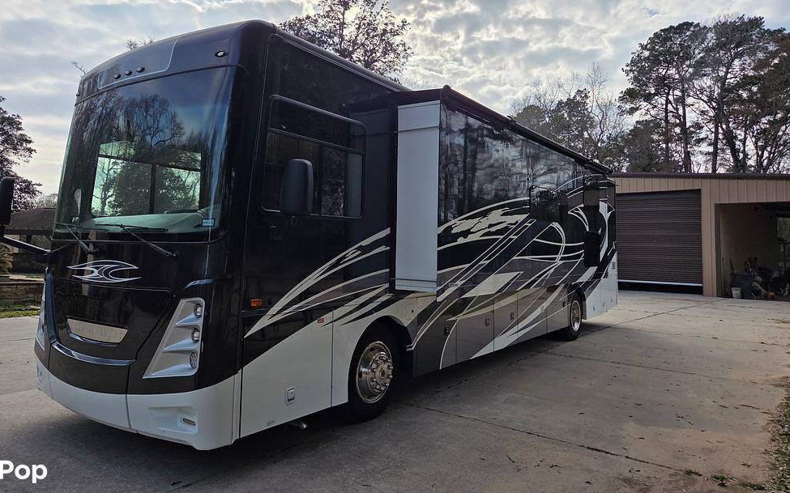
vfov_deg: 49.2
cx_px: 388
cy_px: 220
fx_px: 538
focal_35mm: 25
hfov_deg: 72.6
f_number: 1.8
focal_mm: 5.4
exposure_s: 1/7891
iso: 64
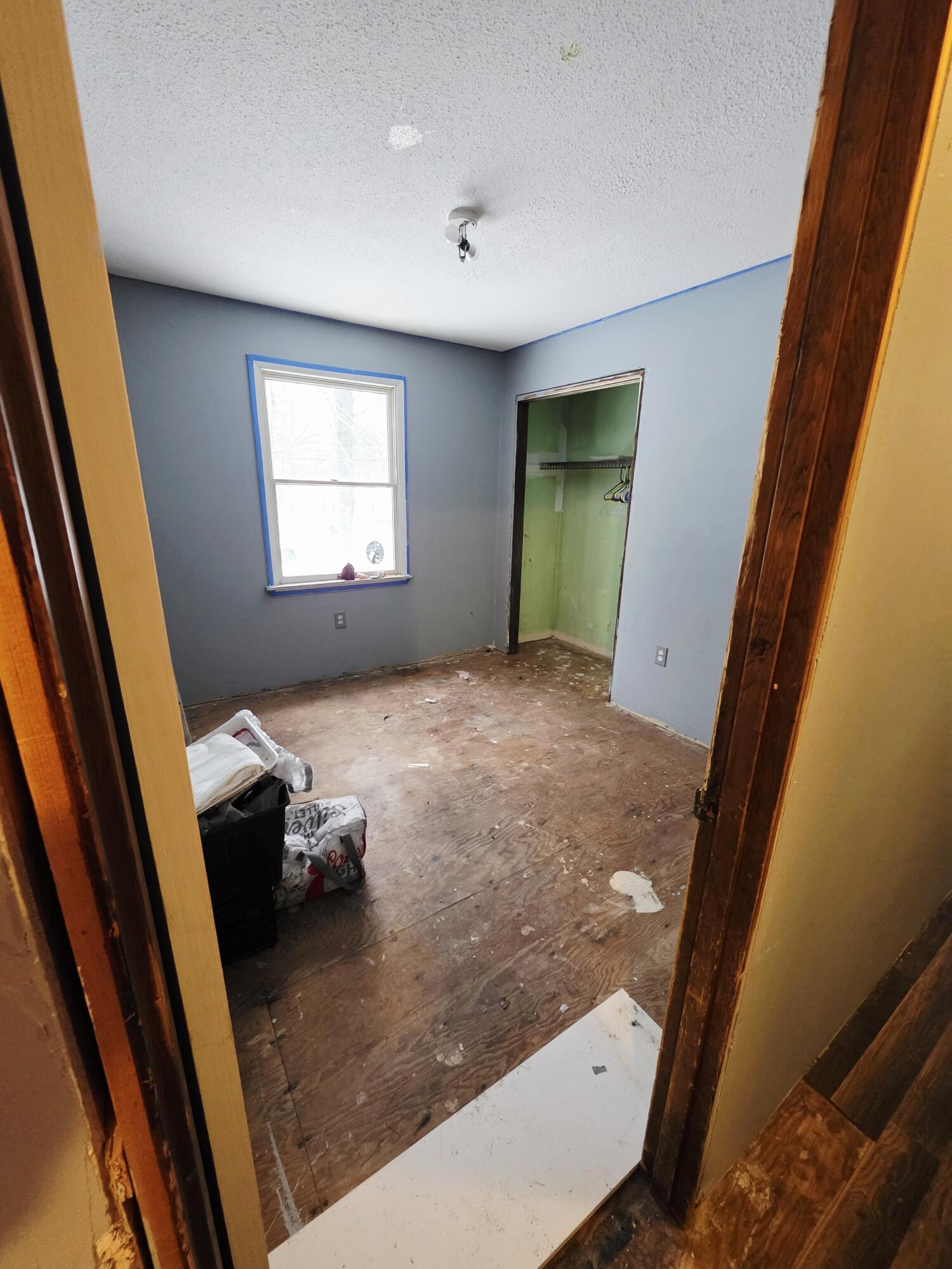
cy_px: 634
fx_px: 477
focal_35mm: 13
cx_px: 476
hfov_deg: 89.9
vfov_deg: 106.2
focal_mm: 2.2
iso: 640
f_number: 1.9
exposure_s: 1/60.2
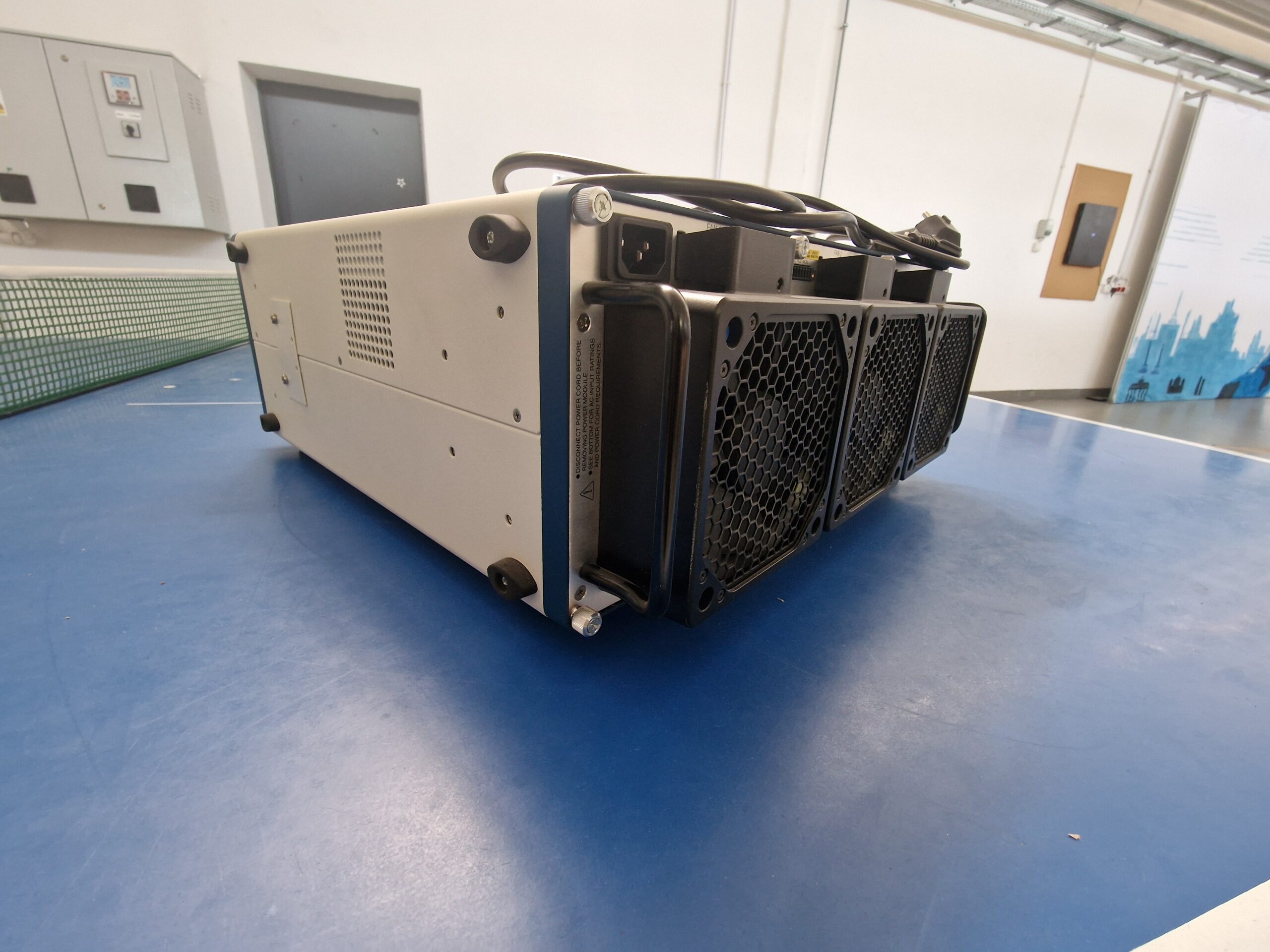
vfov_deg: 89.9
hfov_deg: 106.2
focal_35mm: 13
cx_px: 635
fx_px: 477
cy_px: 476
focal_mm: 2.2
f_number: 2.2
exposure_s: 1/40
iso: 320
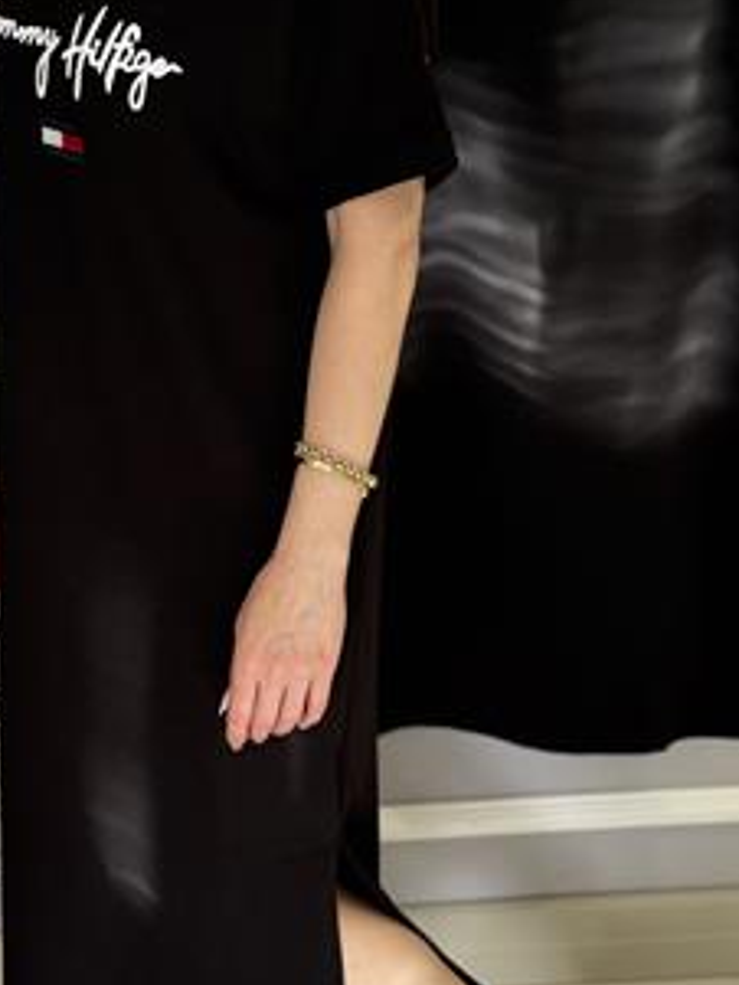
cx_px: 199
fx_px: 2361
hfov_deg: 17.7
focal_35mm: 83
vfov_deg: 23.5
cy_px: 458
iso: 200
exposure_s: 1/93
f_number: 1.78
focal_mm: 6.76
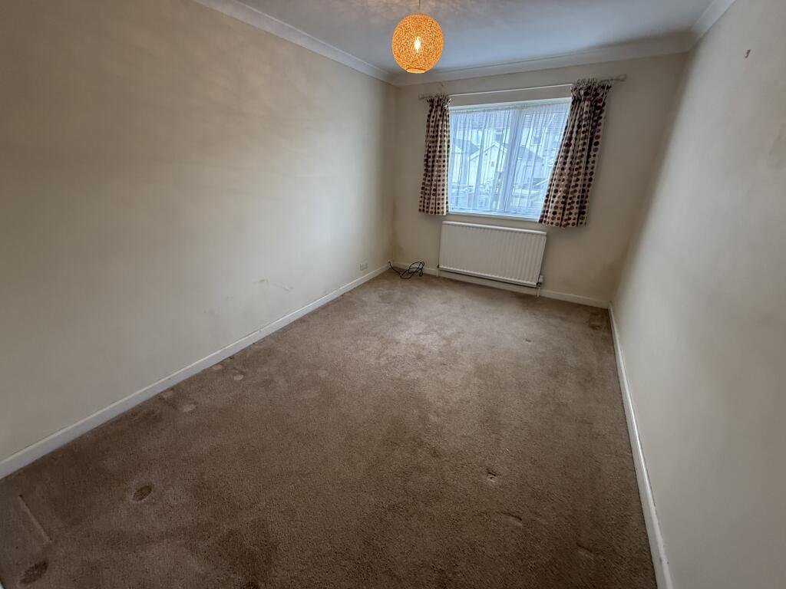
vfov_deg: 85.7
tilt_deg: -18.8
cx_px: 393
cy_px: 294
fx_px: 318
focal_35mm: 14
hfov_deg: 102.1
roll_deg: -0.6
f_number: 2.2
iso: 250
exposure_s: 1/100
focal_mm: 2.22
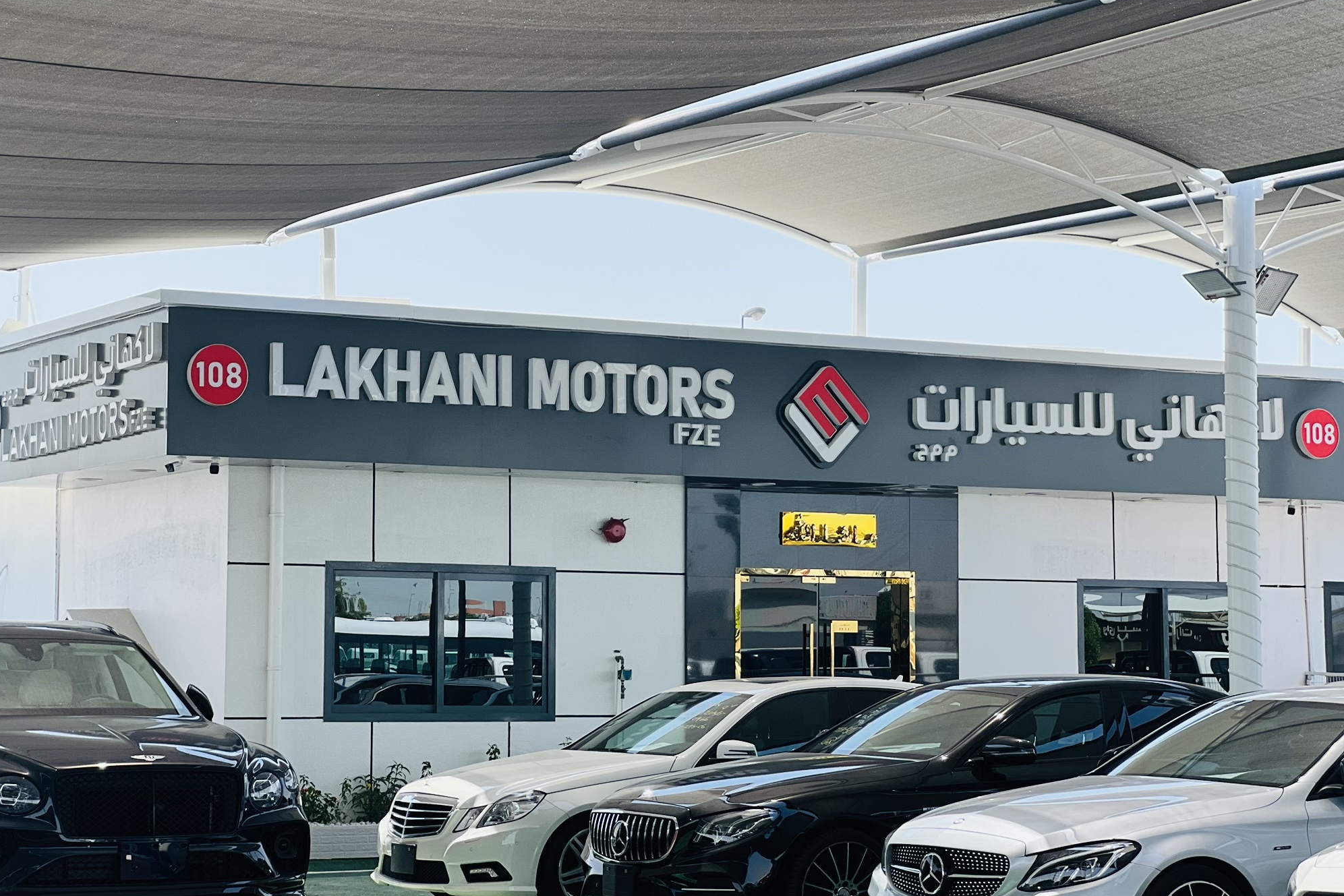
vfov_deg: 16.9
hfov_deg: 25.1
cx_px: 665
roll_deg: -0.3
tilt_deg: +4.8
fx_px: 3024
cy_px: 425
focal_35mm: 81
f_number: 2.8
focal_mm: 9
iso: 32
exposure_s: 1/368
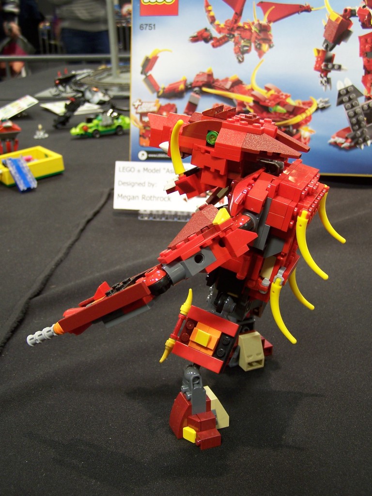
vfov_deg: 39.7
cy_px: 248
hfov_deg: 30.3
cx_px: 186
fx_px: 688
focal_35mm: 48
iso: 80
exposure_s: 1/2
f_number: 3
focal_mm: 8
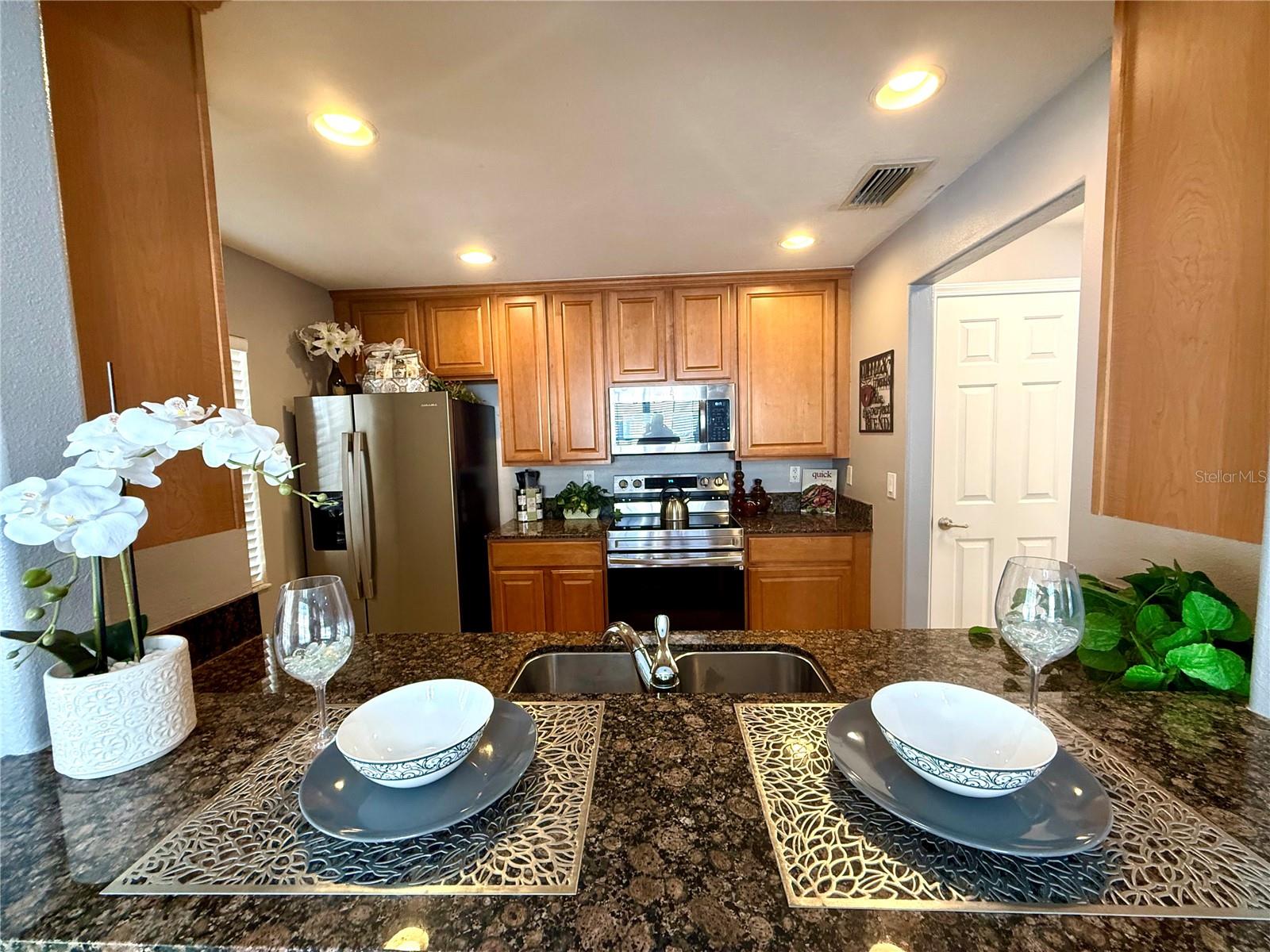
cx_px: 635
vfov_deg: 85.7
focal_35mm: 14
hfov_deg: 102.1
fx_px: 514
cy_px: 476
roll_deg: +2.5
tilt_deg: -3.9
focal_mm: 2.22
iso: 320
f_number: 2.2
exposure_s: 1/60
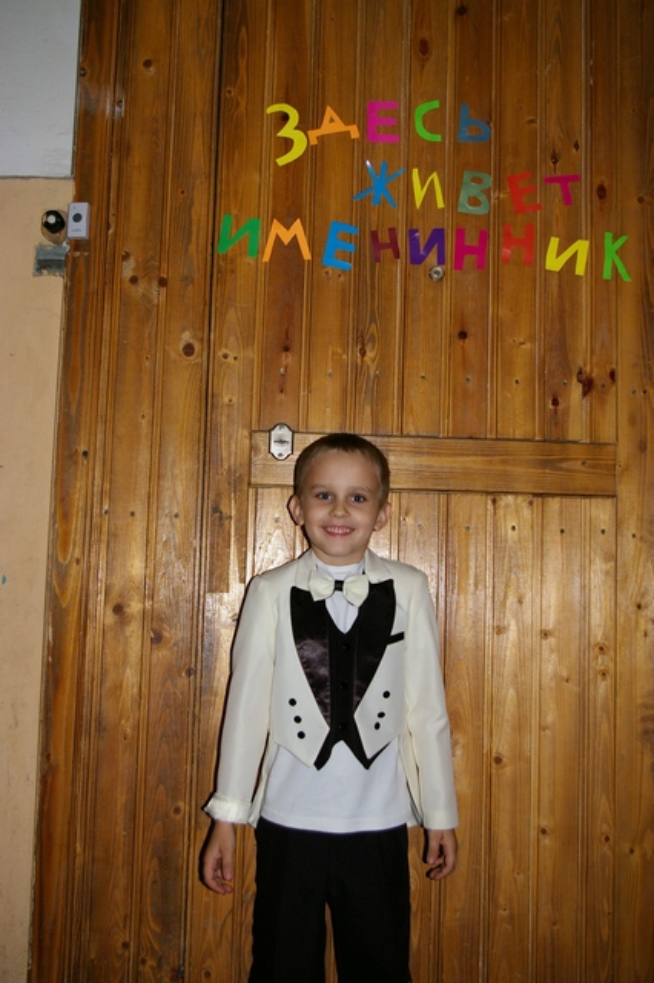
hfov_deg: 34.2
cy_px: 492
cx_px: 327
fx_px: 1064
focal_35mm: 39
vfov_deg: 49.6
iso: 400
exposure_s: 1/90
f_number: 4.5
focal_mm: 26
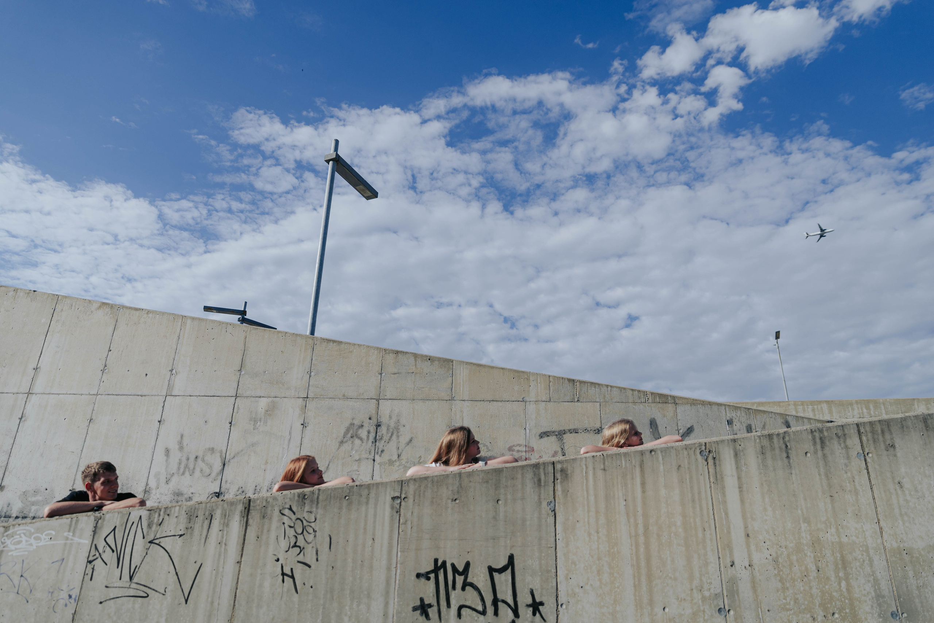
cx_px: 467
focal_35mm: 24
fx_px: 623
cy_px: 312
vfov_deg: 53.2
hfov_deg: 73.7
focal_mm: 24
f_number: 3.5
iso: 100
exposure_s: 1/2000
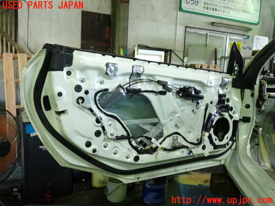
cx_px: 138
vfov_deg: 44.2
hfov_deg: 56.8
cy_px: 103
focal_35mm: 32
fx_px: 254
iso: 200
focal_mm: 5.79
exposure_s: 1/30
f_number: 2.4
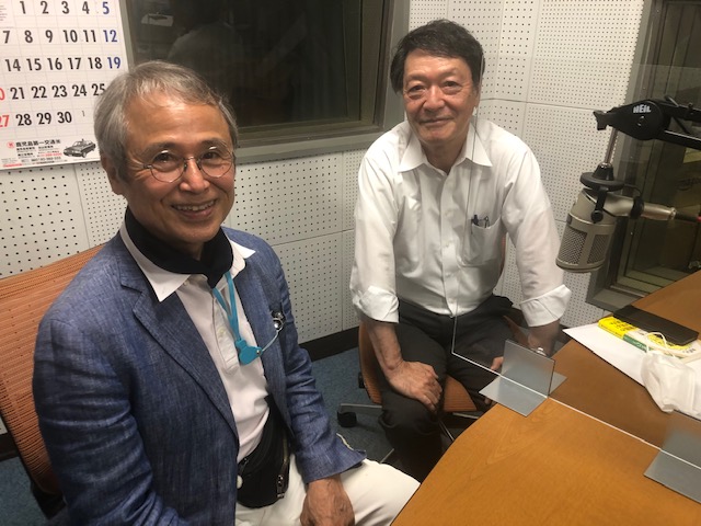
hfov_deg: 63.4
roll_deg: +0.3
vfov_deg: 49.7
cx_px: 350
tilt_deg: -25.4
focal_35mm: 28
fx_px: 567
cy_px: 263
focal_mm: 3.99
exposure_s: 1/17
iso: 40
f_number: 1.8
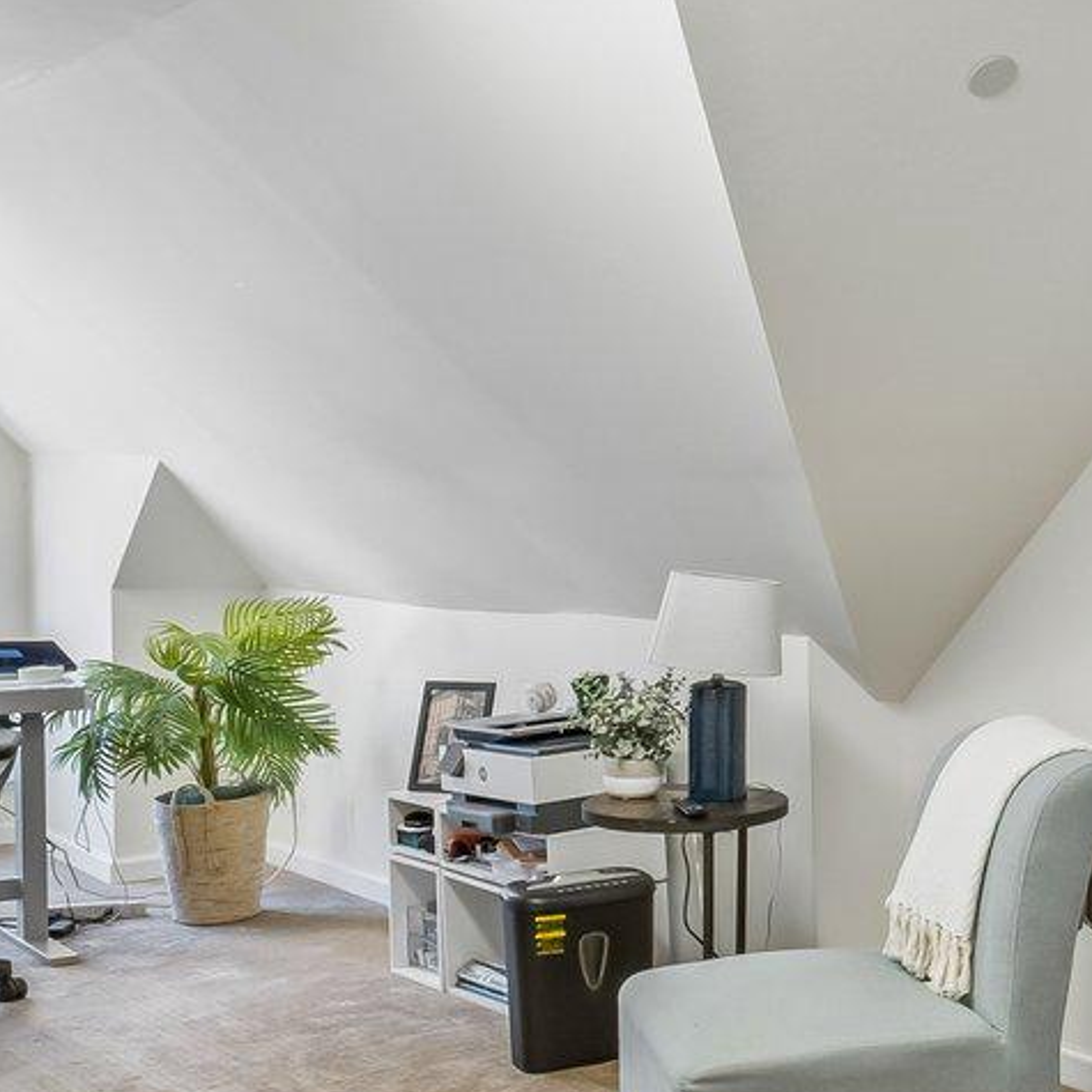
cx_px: 1301
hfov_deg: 27.5
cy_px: 452
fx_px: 1963
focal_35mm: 55
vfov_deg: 31.0
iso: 250
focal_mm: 10
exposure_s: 1/7
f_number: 8
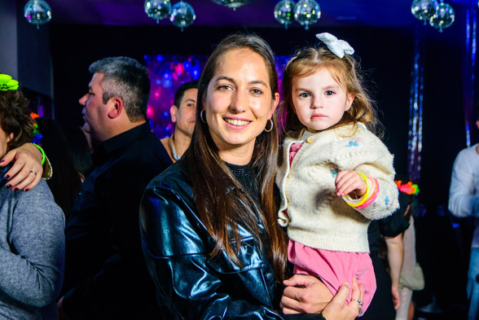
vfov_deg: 21.9
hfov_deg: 32.3
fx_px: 826
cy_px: 160
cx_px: 256
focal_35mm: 62
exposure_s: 1/200
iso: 1600
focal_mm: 38
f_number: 3.5
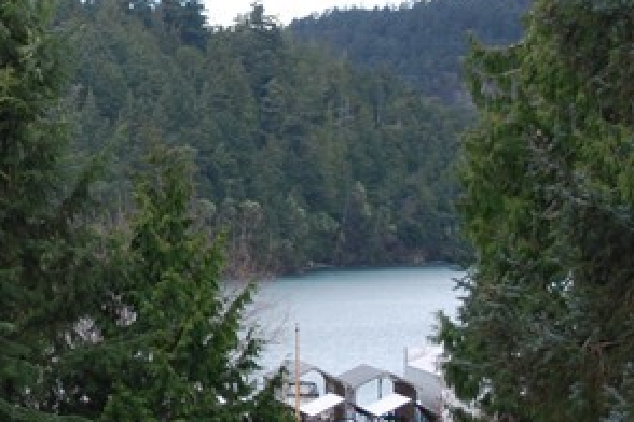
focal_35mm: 177
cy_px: 220
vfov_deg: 7.8
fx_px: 3117
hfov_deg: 11.4
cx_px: -120
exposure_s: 1/125
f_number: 5
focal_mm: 32
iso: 200
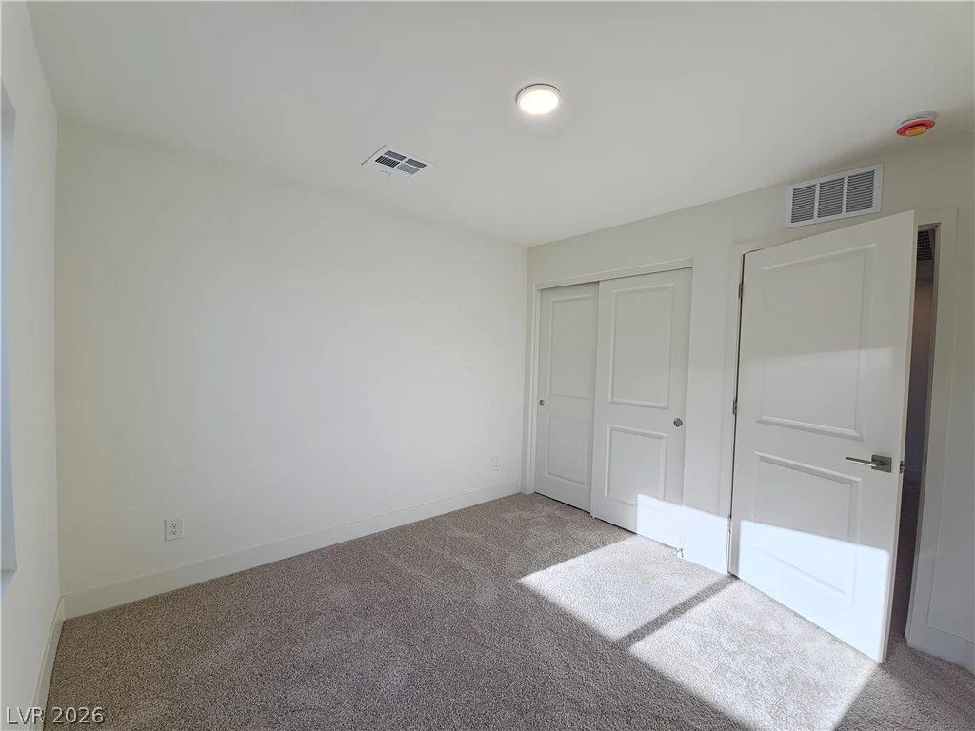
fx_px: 366
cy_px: 366
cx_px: 488
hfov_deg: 106.2
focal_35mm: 13
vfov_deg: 89.9
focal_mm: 2.2
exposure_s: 1/190
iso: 50
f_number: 2.2
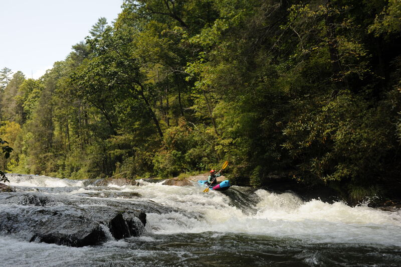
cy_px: 134
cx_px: 200
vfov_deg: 37.8
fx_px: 390
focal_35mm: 35
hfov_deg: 54.5
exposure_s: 1/400
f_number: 6.3
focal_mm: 35
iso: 250
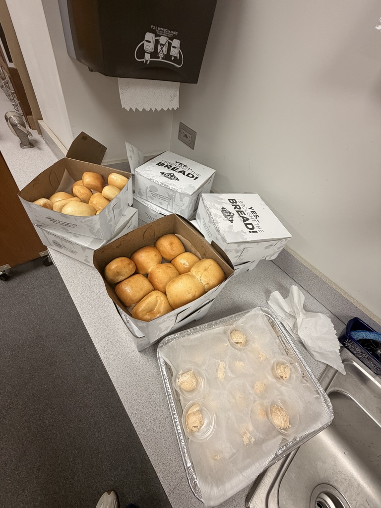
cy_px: 254
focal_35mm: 14
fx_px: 205
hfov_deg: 85.7
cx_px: 190
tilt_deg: -47.1
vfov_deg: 102.1
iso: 160
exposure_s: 1/120
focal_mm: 2.22
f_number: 2.2
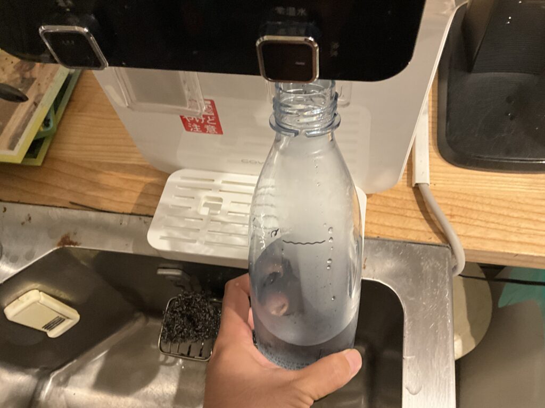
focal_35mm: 29
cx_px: 272
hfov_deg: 61.7
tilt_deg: -62.0
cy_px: 204
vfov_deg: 48.2
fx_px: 457
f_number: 1.8
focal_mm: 3
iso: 320
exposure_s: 1/44
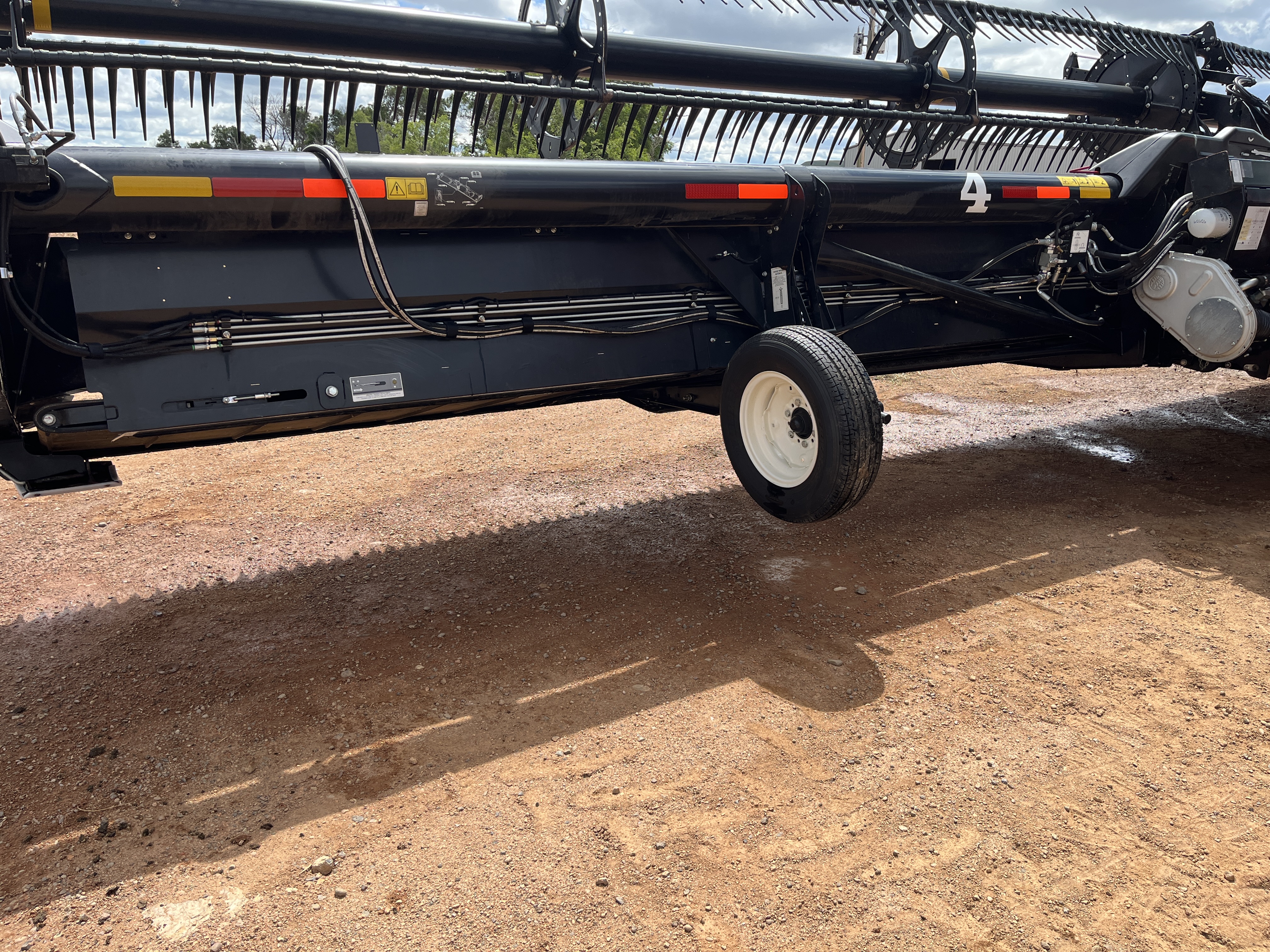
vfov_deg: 53.1
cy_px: 476
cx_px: 635
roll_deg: -0.6
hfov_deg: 67.3
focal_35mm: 26
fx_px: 954
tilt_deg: -11.9
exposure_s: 1/1776
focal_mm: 5.1
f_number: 1.6
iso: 50
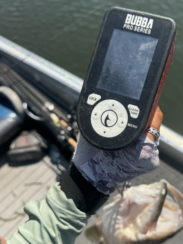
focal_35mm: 35
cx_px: 124
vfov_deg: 52.3
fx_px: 247
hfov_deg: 40.1
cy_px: 145
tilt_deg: -55.2
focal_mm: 6.76
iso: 80
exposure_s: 1/4049
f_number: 1.78
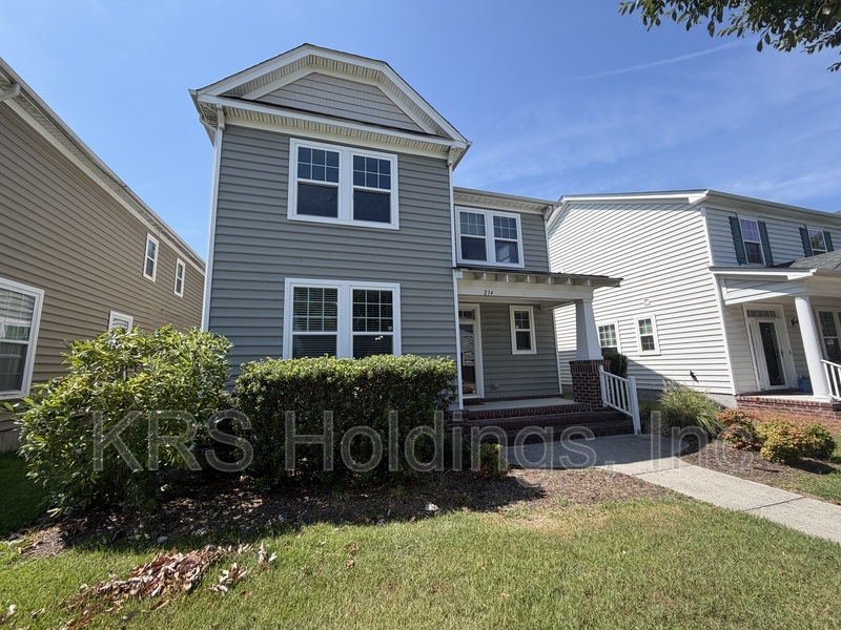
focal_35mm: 14
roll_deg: +2.1
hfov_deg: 102.1
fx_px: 340
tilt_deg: +9.5
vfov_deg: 85.7
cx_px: 420
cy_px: 315
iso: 32
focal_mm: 2.22
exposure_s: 1/770
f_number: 2.2
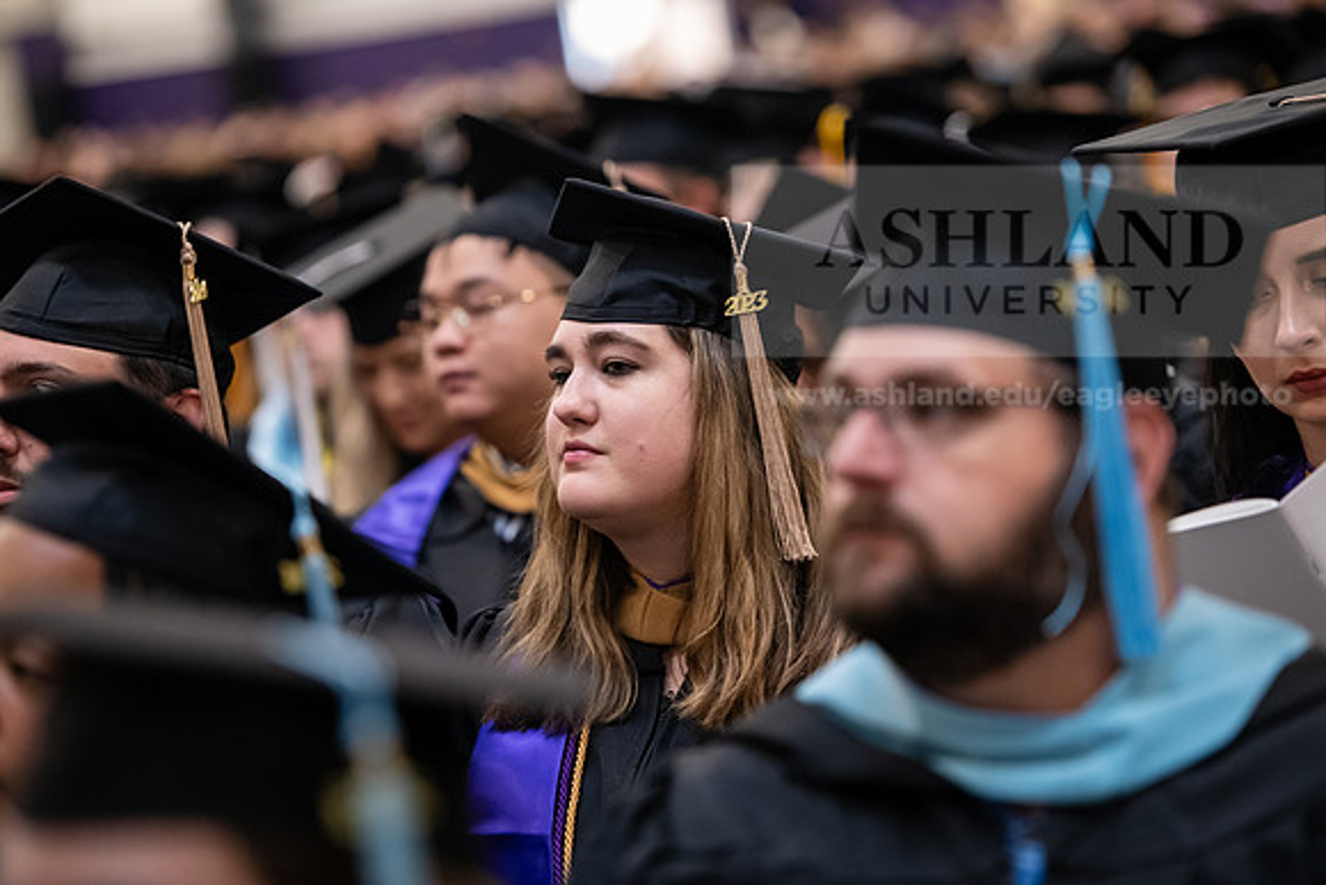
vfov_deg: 9.8
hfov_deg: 14.7
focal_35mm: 140
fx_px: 5158
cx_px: 663
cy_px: 442
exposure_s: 1/200
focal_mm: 140
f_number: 3.2
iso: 3200
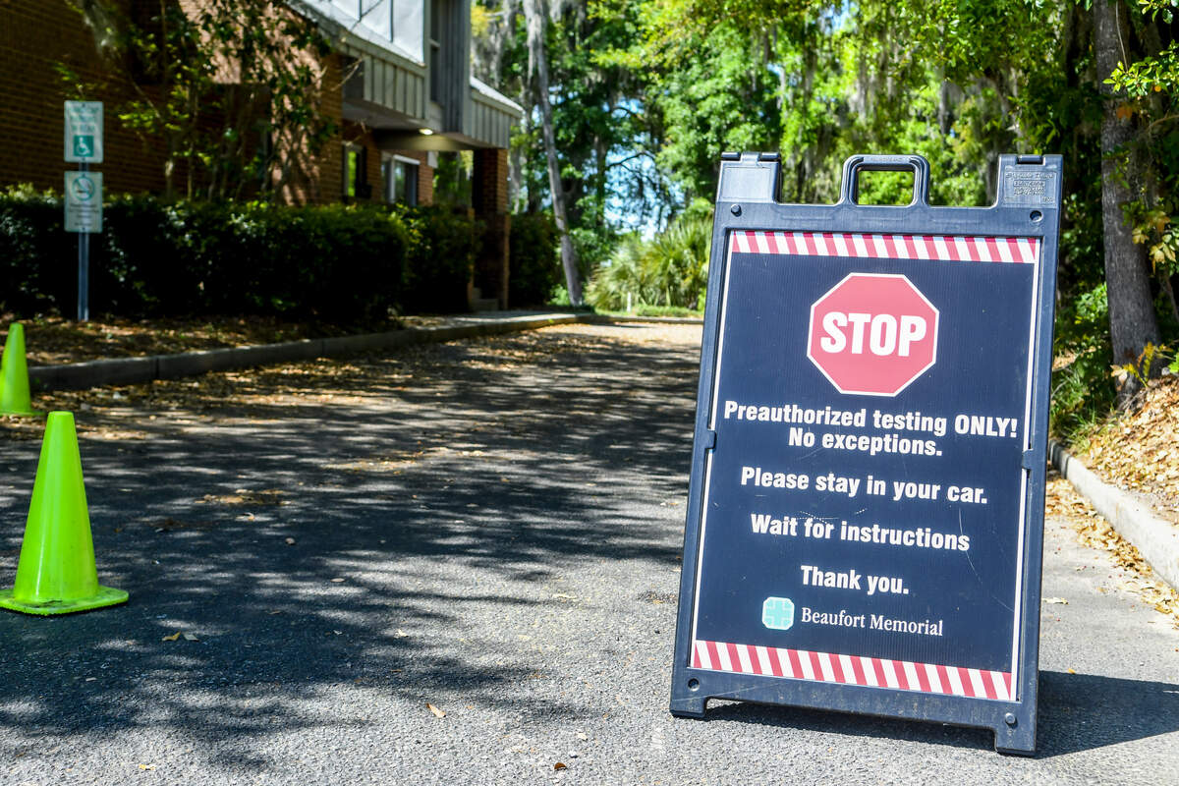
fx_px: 1572
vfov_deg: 28.1
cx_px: 590
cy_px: 393
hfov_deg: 41.1
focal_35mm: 48
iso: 500
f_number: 4.5
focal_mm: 32
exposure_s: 1/1000
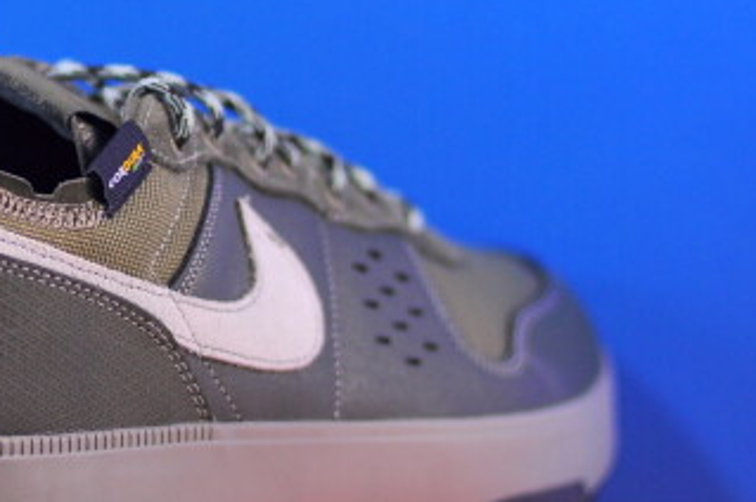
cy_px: 94
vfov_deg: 7.3
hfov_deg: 10.8
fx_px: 3944
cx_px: -104
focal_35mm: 188
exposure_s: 1/320
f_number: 2
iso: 250
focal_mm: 50
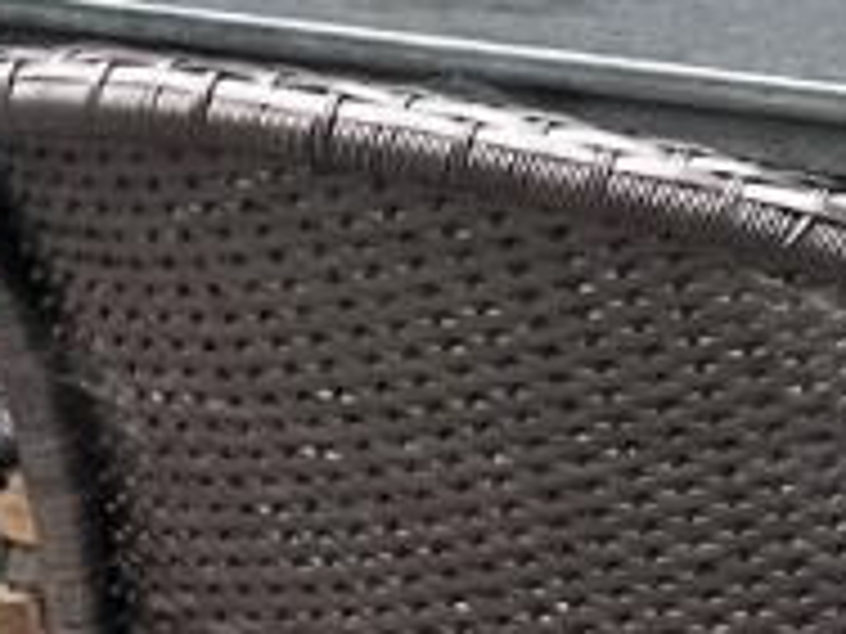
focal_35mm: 207
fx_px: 5059
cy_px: -70
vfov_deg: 7.1
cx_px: 1584
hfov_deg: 9.1
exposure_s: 1/60
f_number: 1.6
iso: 250
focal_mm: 4.2
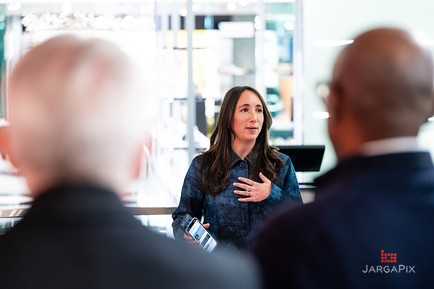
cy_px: 144
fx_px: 1409
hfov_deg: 17.5
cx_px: 217
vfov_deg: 11.7
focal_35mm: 117
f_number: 3.2
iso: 1250
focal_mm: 115
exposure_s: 1/160
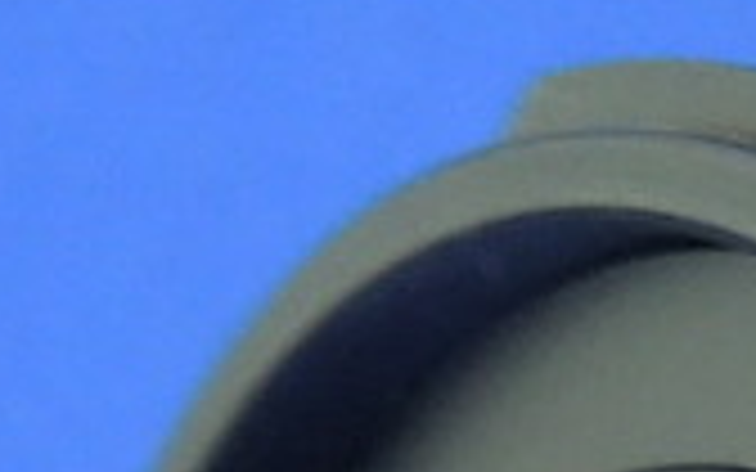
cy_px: 1848
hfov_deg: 7.4
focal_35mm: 265
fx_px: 5460
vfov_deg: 4.6
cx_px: 1818
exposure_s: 1/25
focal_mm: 6.3
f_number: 3.7
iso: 400
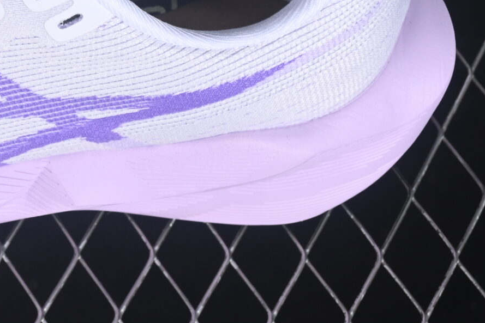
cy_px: -98
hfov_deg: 9.4
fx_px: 2910
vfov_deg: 6.3
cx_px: -76
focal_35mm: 216
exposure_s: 1/80
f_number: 7.1
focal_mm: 50
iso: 160
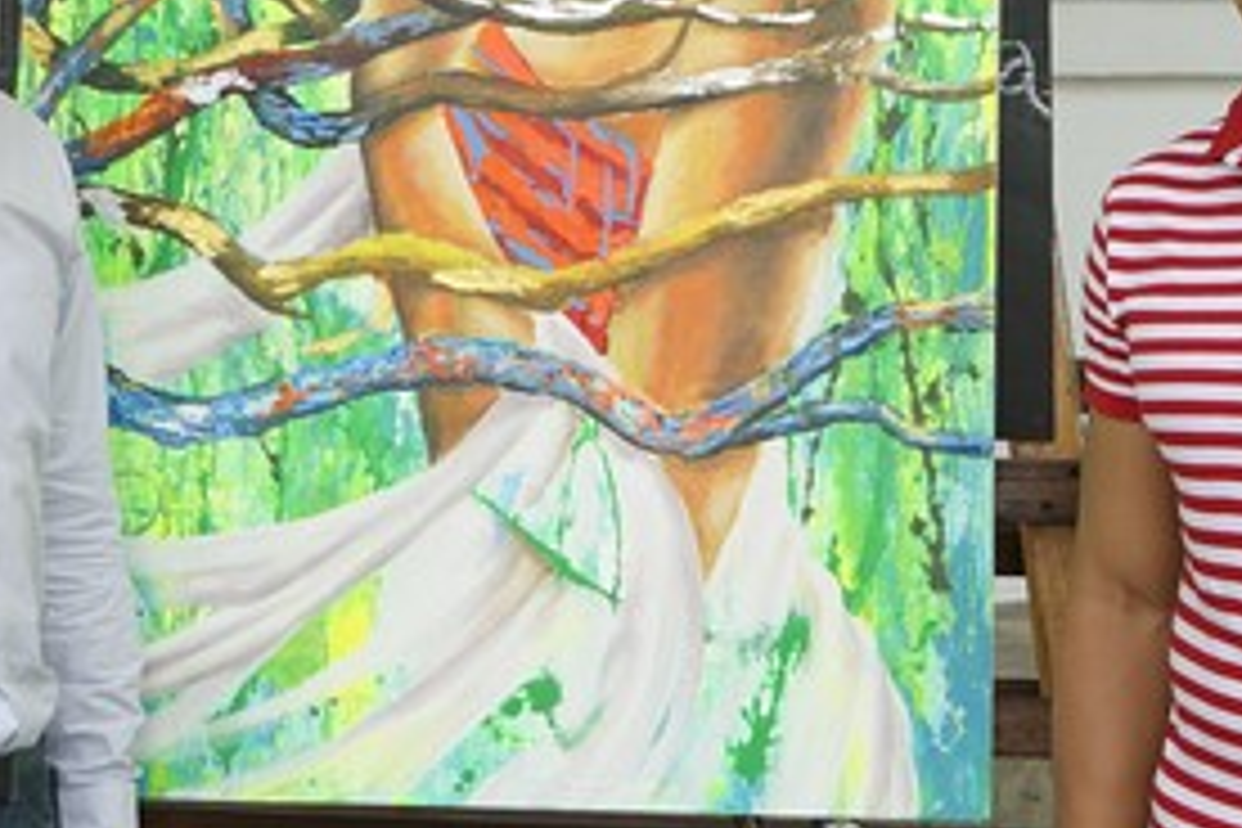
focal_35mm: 90
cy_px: 160
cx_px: 608
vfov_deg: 15.1
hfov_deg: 22.6
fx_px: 3105
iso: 200
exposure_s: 1/100
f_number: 5.6
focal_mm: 31
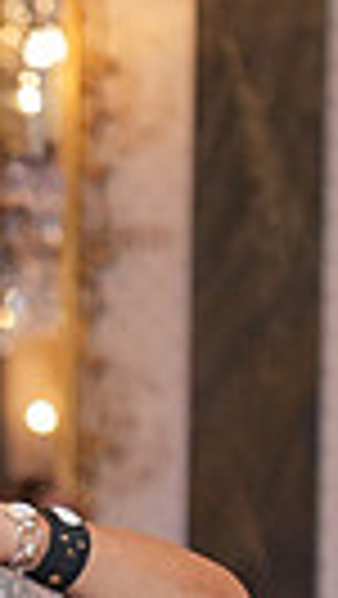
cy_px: 1133
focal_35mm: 288
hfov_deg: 4.2
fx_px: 4580
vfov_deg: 7.2
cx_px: -223
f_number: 2
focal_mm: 63
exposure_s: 1/250
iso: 5000
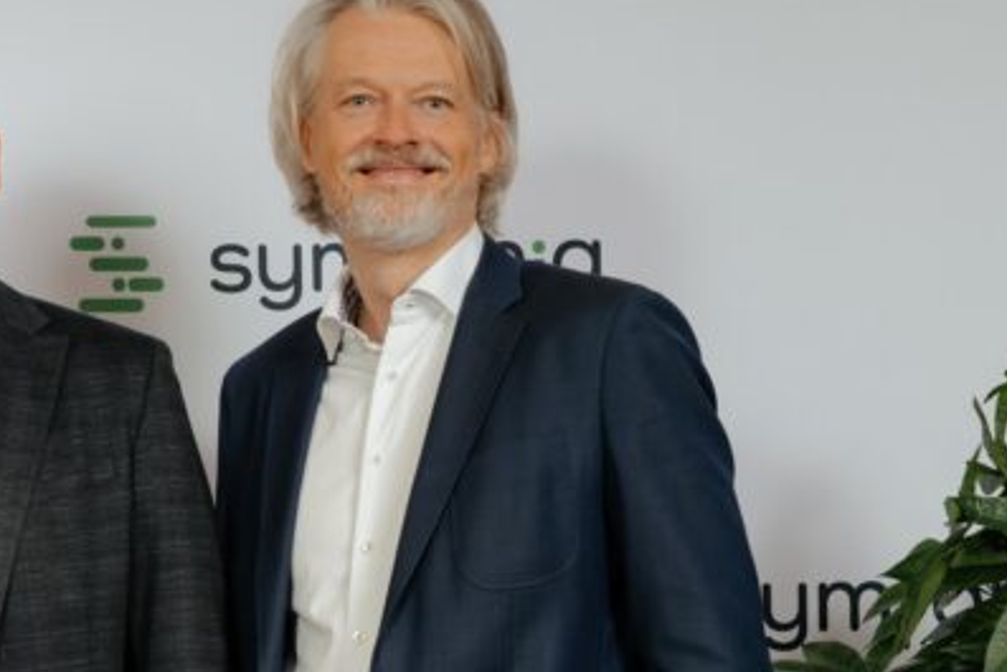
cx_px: -134
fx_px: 3610
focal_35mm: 129
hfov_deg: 15.4
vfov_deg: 10.6
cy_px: 605
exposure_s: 1/200
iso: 2000
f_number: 6.3
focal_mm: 50
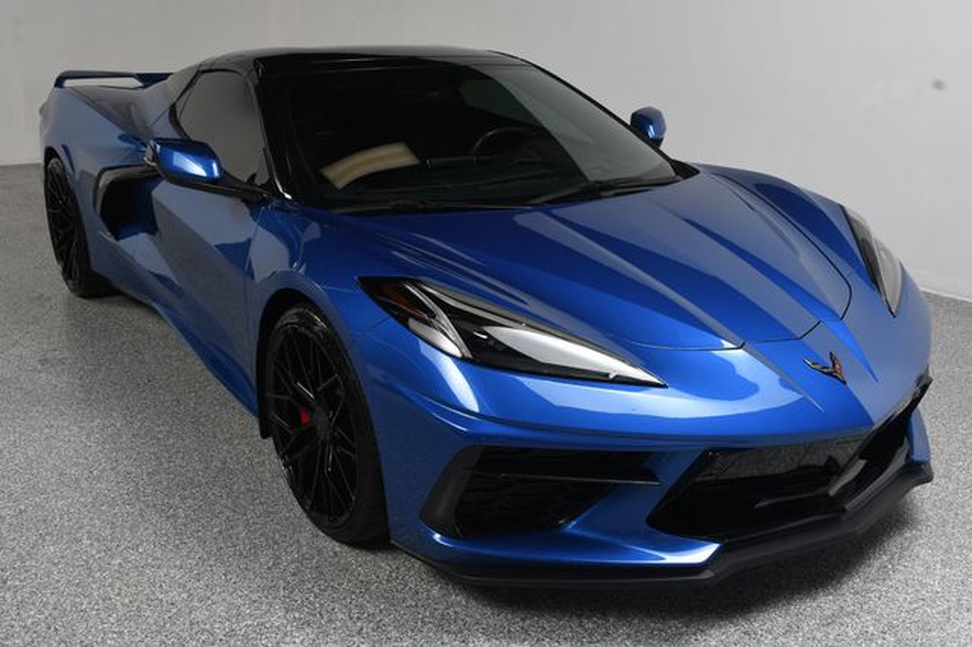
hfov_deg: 53.2
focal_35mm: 36
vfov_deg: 36.8
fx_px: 971
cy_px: 324
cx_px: 486
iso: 100
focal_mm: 24
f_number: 11
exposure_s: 1/160
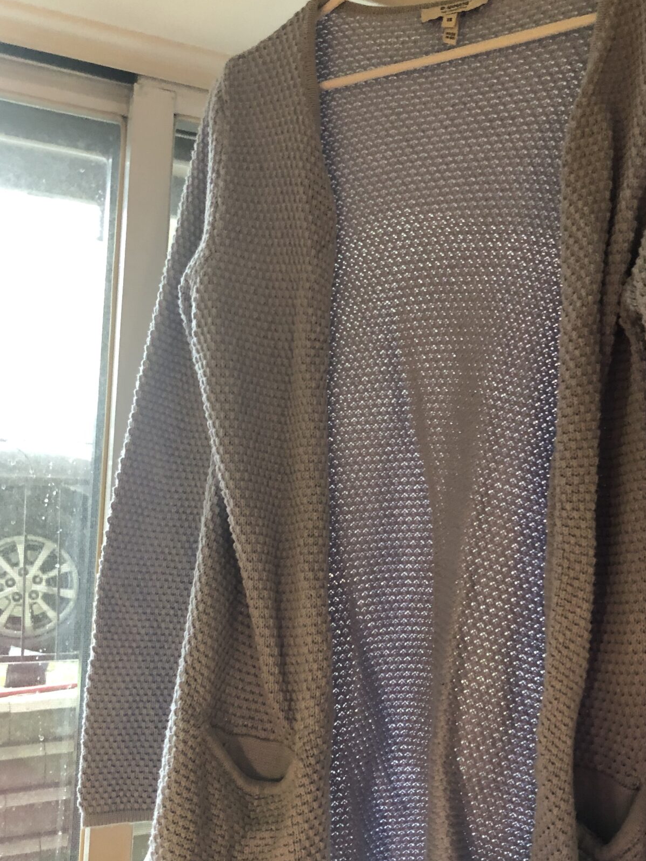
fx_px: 896
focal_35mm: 36
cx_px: 371
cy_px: 491
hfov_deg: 39.6
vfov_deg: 51.2
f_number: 1.8
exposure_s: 1/15
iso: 80
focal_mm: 3.99
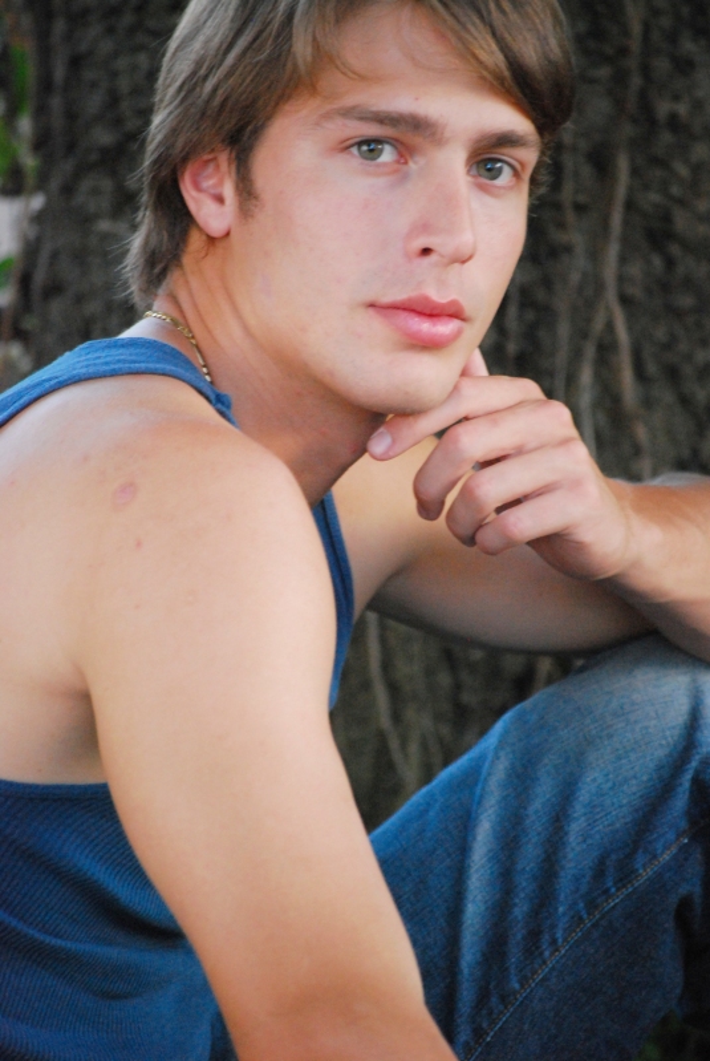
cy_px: 530
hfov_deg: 6.8
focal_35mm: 202
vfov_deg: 10.1
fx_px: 5972
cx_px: 355
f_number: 5
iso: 1600
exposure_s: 1/30
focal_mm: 135
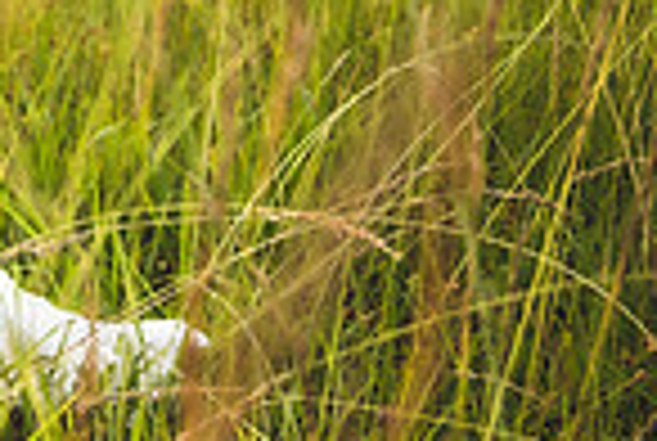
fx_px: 2322
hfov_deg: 13.9
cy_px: -110
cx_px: -621
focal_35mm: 127
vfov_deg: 10.6
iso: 100
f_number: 2.8
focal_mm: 32
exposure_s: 1/160
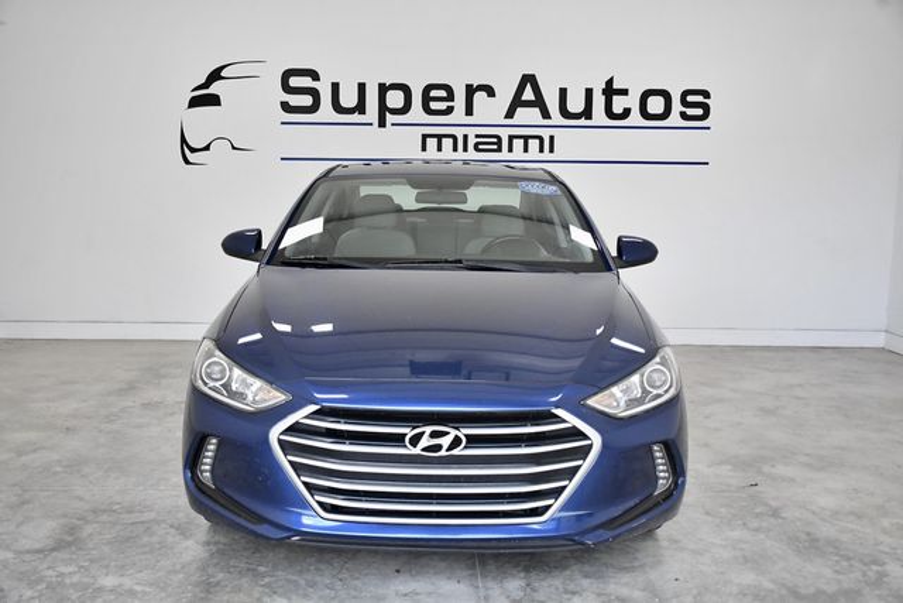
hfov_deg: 53.1
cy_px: 302
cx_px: 452
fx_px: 903
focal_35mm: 36
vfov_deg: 36.9
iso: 2500
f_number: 4
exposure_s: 1/2500
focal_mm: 24
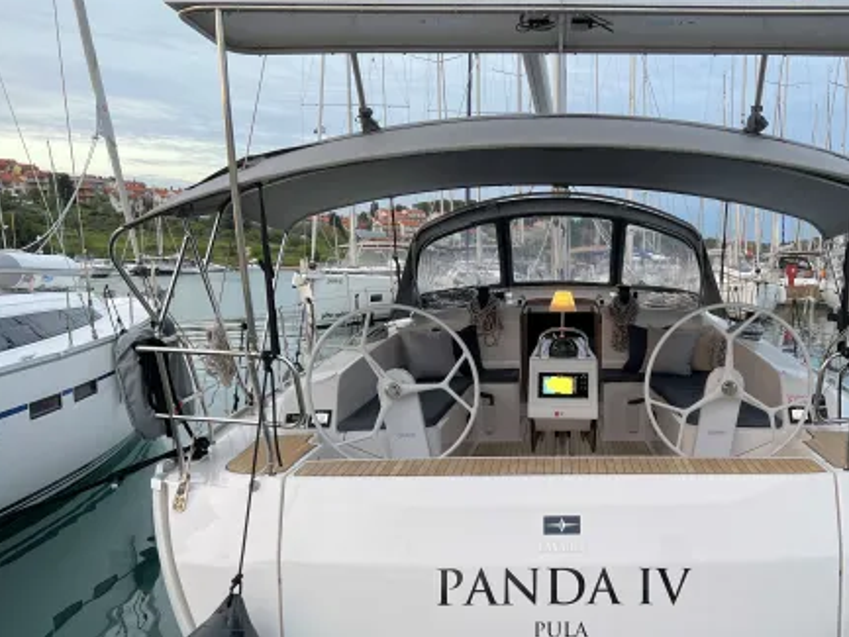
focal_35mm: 36
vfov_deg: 39.3
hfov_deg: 50.2
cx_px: 582
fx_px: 883
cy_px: 419
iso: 40
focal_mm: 5.7
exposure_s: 1/121
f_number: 1.5
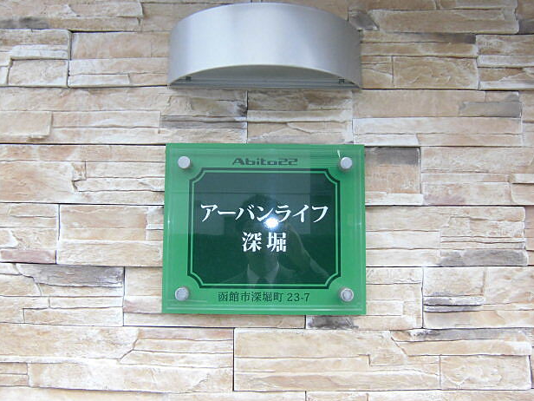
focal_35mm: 27
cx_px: 262
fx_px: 417
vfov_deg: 51.3
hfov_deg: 65.3
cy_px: 194
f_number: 2.8
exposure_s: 1/320
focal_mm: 4.7
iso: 100
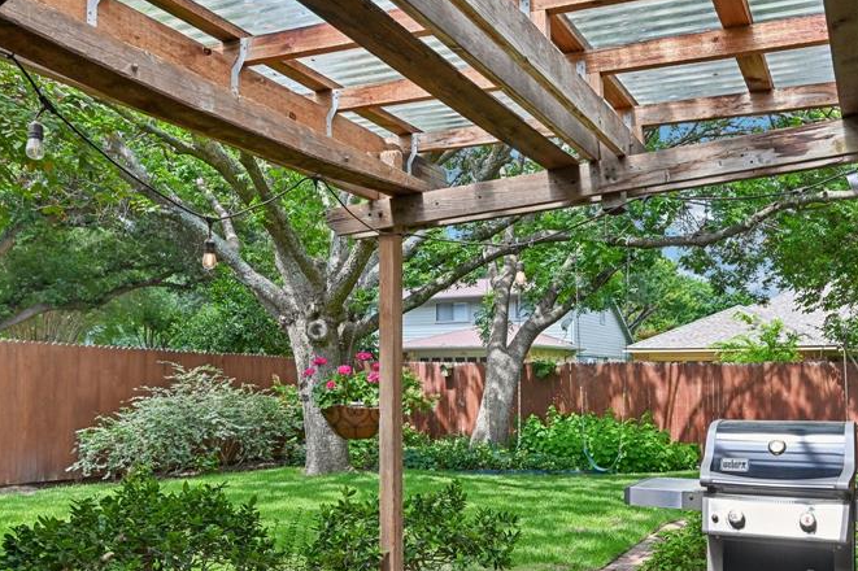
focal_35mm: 31
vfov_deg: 41.8
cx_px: 535
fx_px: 738
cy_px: 372
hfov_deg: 59.6
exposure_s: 1/320
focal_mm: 20
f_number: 8
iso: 400
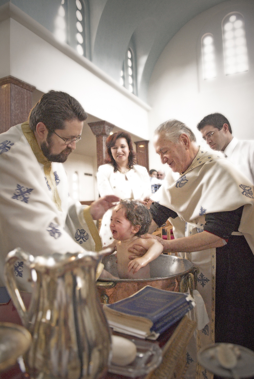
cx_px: 127
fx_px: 269
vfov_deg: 70.4
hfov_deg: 50.5
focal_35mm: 26
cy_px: 190
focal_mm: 17
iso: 400
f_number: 2.8
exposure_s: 1/60
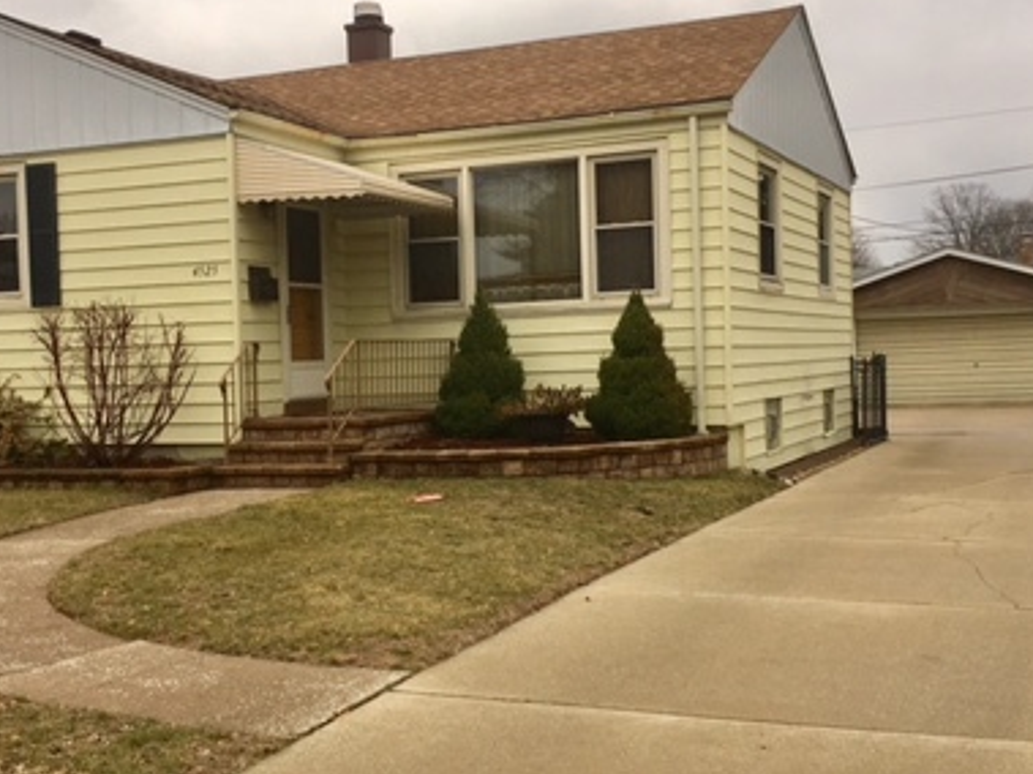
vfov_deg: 29.6
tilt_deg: -1.3
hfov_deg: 38.9
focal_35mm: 49
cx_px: 461
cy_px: 428
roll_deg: +2.2
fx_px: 1462
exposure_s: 1/1261
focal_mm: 4.15
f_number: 2.2
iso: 32
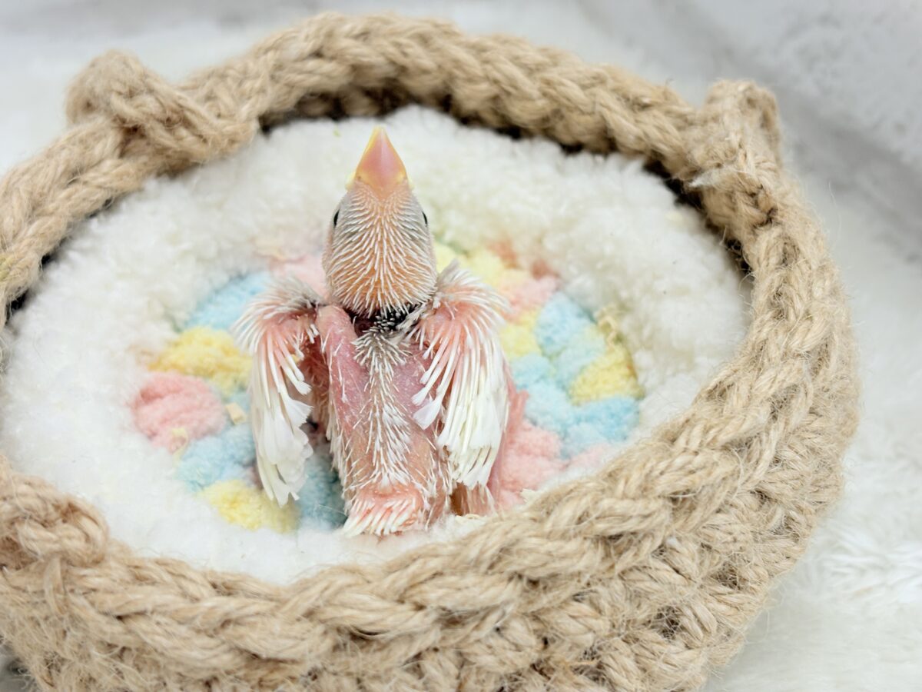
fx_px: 1385
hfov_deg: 36.8
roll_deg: +2.3
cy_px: 346
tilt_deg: -32.8
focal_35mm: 52
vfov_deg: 28.0
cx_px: 461
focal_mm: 5.96
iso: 64
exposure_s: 1/100
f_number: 1.6
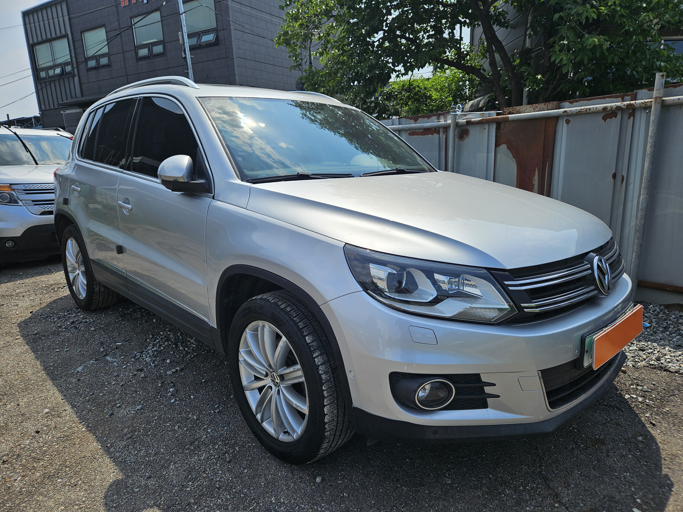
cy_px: 256
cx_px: 342
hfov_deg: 73.9
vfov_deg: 58.9
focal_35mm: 23
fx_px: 454
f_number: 1.8
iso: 25
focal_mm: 5.4
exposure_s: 1/2775
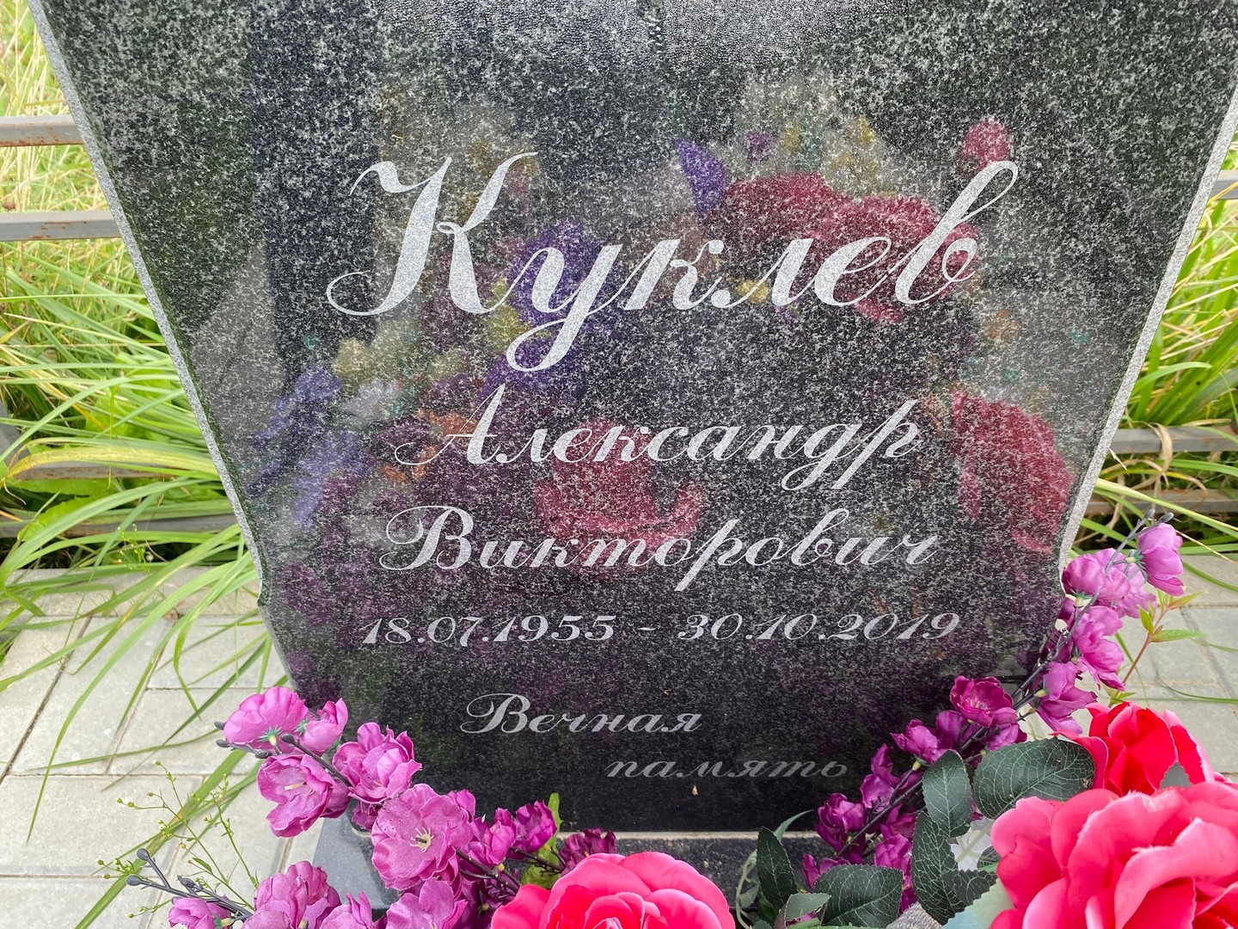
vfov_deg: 53.1
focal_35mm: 26
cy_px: 464
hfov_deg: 67.3
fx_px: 930
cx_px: 619
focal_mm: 4.25
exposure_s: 1/189
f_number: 1.8
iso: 32
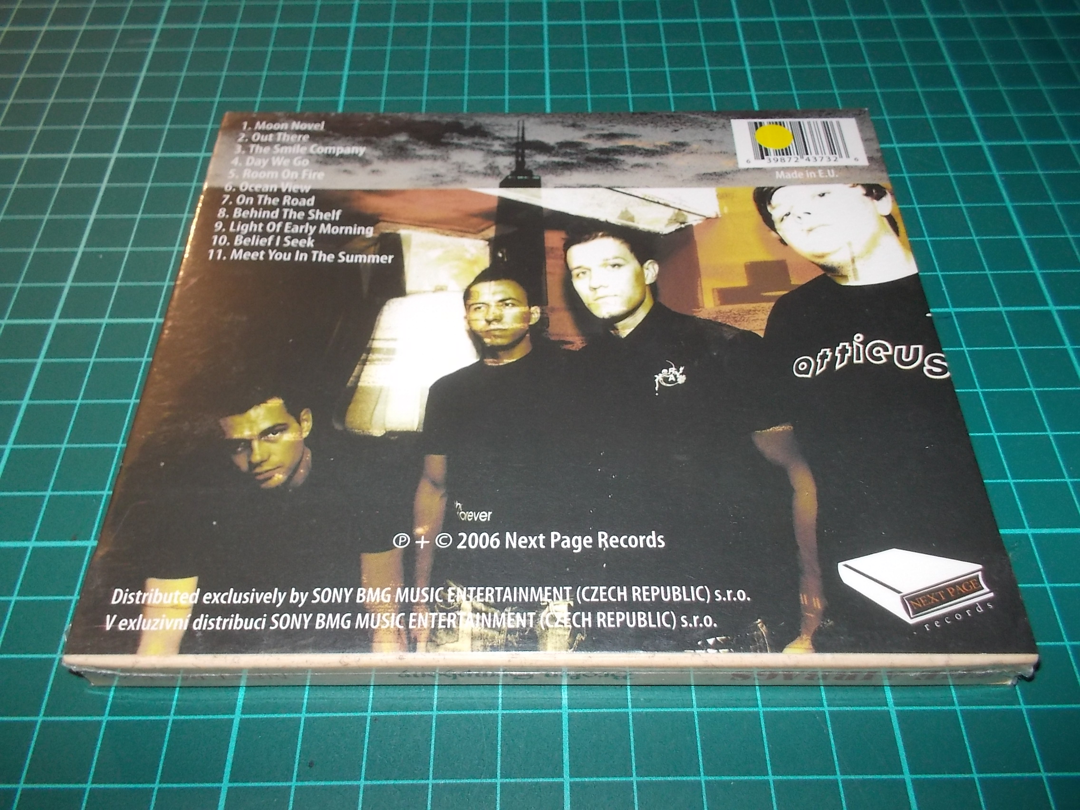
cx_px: 540
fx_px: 905
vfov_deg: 48.2
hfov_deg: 61.7
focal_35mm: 29
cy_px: 405
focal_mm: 4.1
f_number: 3.3
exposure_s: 1/30
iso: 200
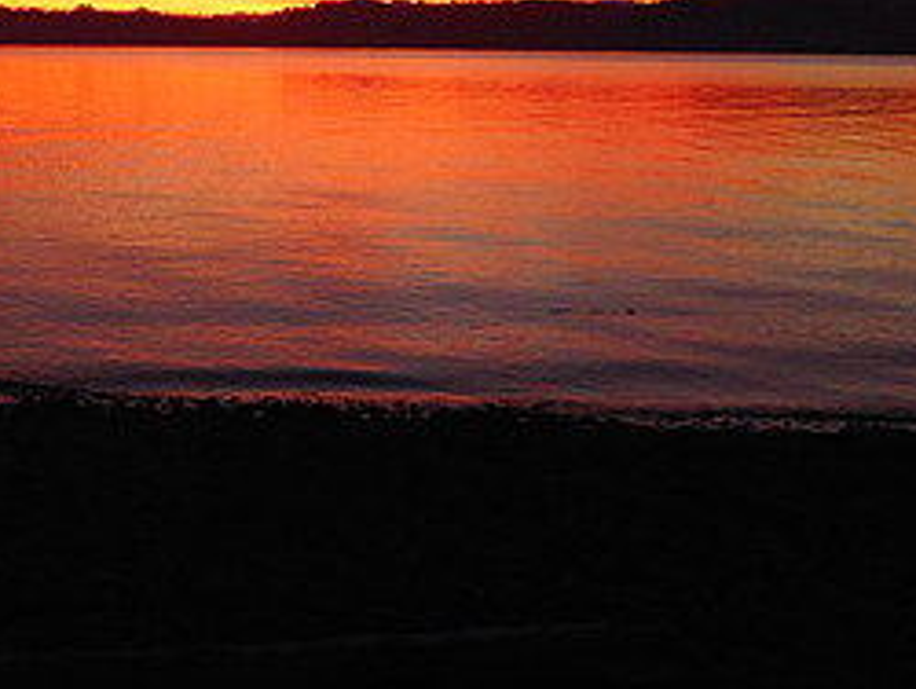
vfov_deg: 24.6
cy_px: 90
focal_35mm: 58
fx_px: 1536
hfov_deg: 32.0
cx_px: 139
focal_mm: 4.5
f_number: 3.7
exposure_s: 1/30
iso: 220
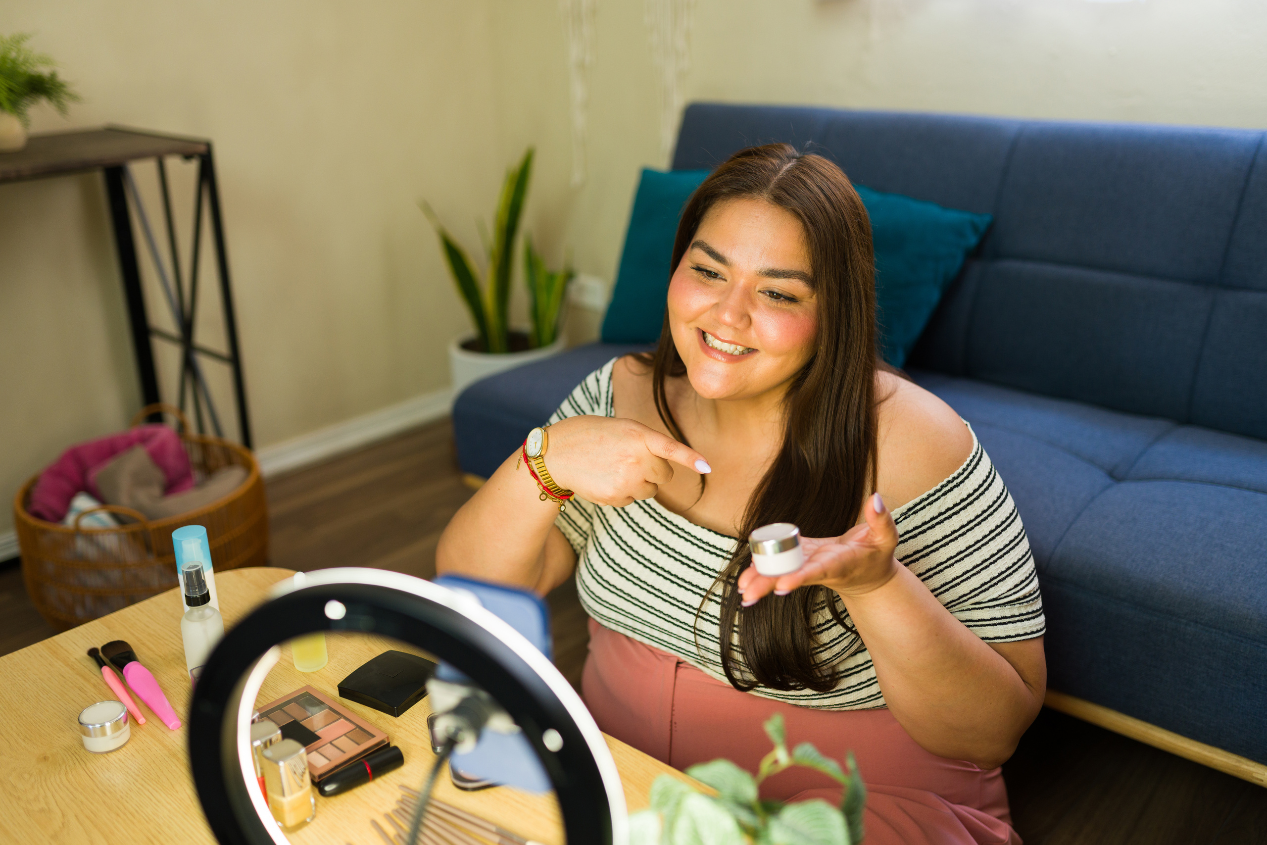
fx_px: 1232
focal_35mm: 35
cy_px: 422
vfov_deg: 37.9
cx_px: 634
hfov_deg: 54.4
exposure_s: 1/125
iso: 400
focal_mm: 35
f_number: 1.8
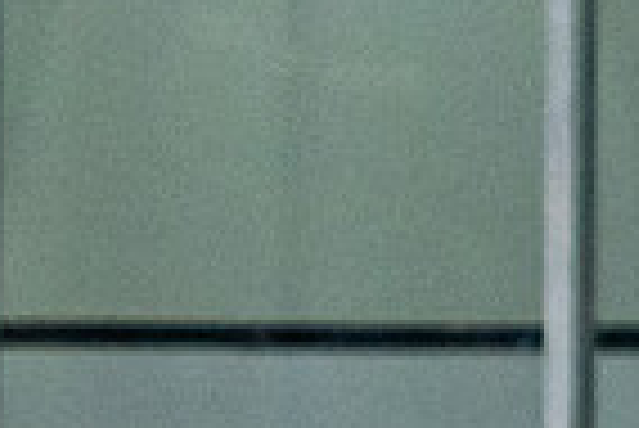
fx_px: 25319
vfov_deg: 1.0
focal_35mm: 1425
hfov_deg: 1.4
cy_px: 510
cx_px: -697
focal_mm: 140
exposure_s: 1/640
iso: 1400
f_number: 2.8
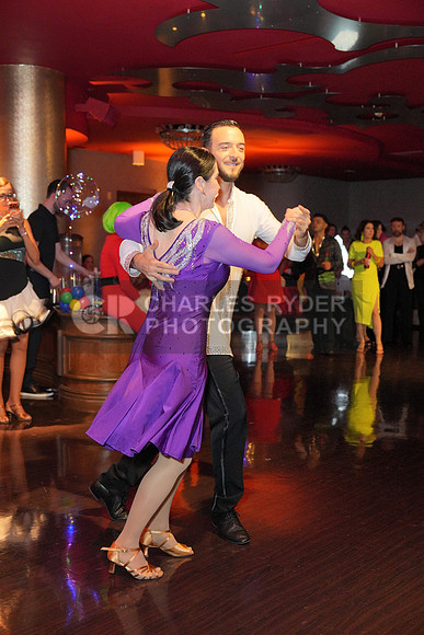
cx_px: 212
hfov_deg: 31.2
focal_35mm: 43
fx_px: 759
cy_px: 318
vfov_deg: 45.4
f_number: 4
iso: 4000
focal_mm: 43
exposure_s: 1/200
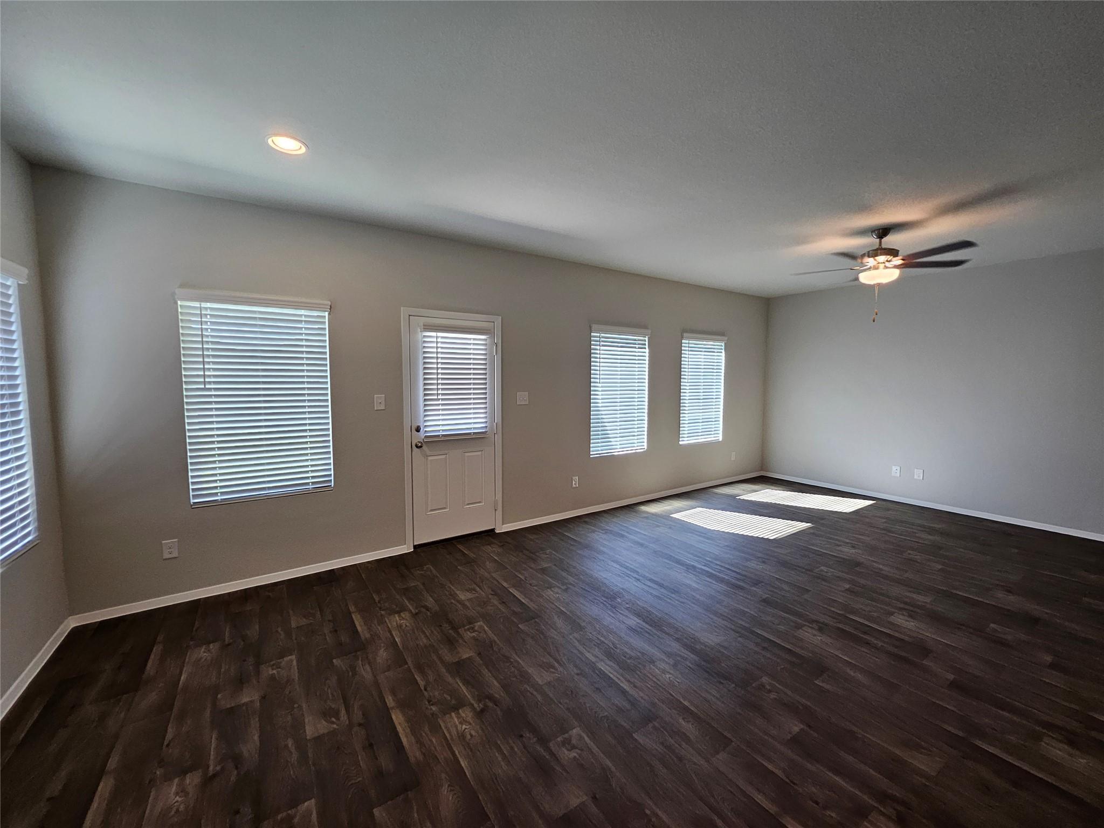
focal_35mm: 13
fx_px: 415
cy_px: 414
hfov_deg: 106.2
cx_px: 552
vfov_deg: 89.9
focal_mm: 1.7
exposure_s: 1/60
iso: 80
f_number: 2.2
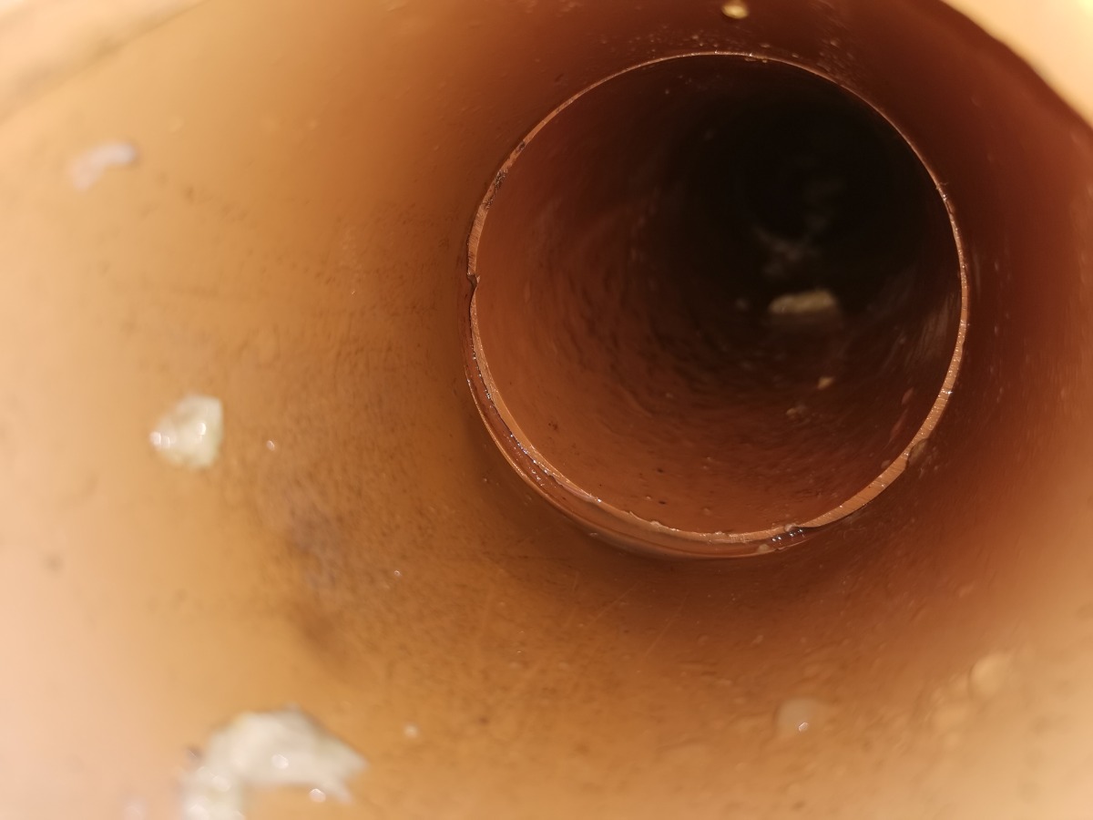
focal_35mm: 27
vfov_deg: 51.4
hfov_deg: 65.3
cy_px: 410
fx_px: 853
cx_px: 546
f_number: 1.6
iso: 50
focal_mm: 5.56
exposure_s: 1/107
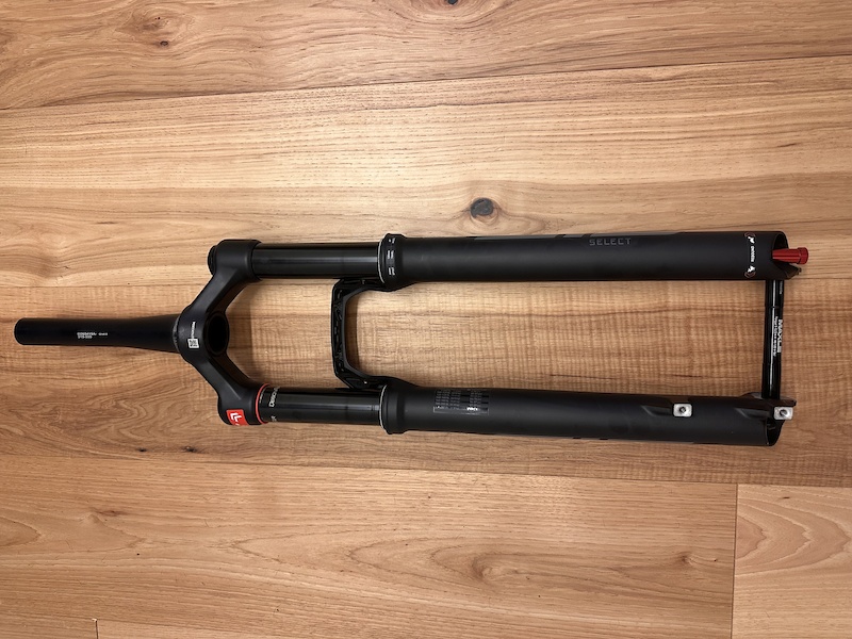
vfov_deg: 56.8
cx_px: 426
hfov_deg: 71.6
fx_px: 591
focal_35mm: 24
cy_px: 320
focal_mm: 6.86
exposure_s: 1/60
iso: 250
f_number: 1.78
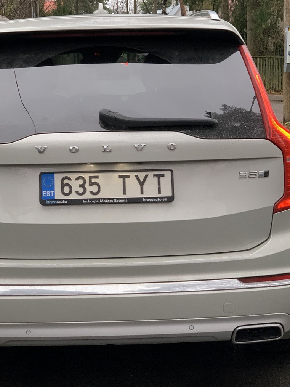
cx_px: 107
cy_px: 146
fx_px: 916
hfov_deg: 18.0
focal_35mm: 82
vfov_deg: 23.8
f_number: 2.4
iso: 125
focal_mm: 6
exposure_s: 1/60
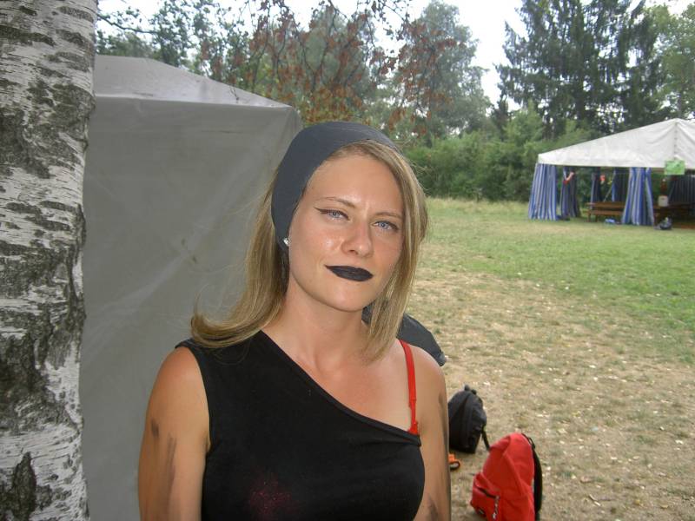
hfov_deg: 47.9
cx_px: 348
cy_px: 260
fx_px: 783
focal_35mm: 39
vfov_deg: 36.8
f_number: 2.8
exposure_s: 1/160
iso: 100
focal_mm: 8
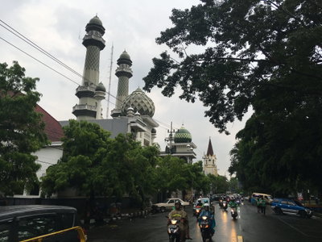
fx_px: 270
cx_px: 161
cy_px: 121
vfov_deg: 48.2
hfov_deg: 61.7
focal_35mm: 29
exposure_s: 1/208
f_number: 2.2
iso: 25
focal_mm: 4.15
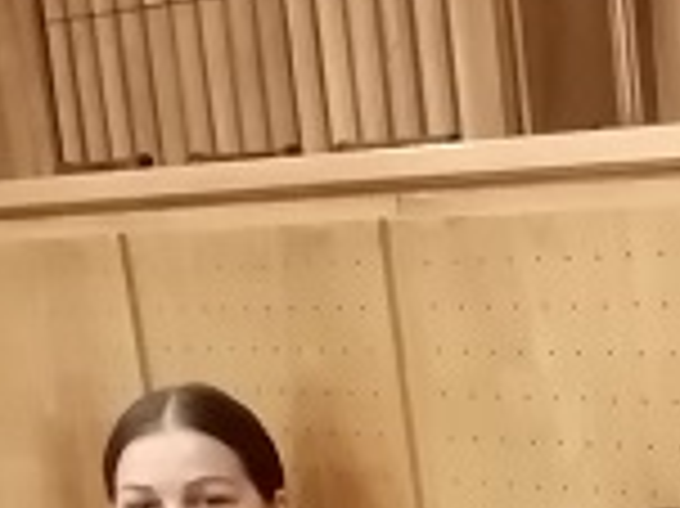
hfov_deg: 16.4
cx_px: 1000
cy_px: 868
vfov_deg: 12.5
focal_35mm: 110
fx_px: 2159
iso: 1495
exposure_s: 1/16.7
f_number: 1.8
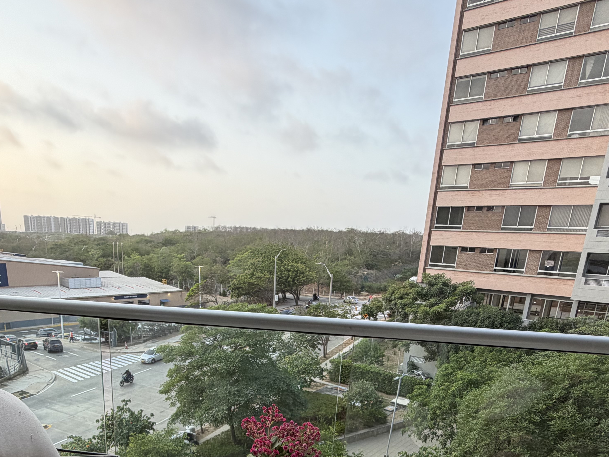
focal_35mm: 27
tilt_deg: -17.3
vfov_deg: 47.6
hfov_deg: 65.0
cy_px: 386
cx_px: 262
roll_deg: -2.4
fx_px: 475
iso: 40
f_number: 2.2
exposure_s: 1/124
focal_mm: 2.22
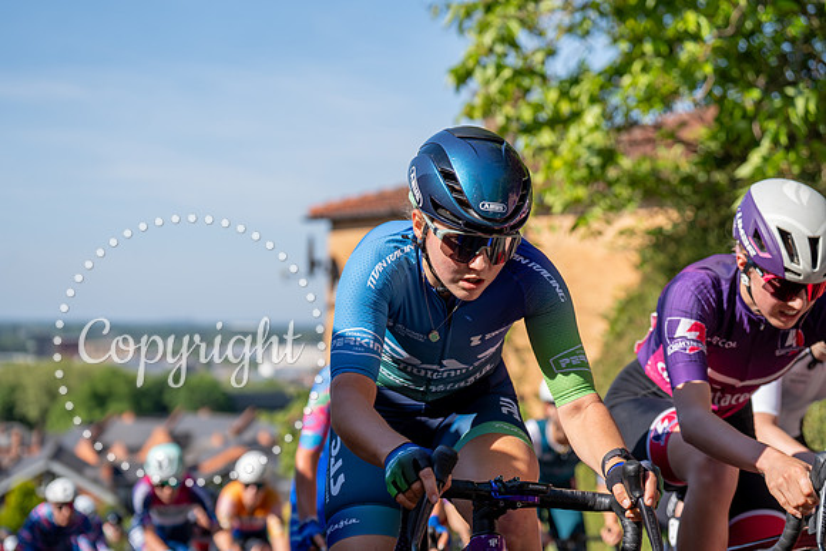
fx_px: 1606
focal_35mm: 70
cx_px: 413
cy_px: 276
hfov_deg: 28.8
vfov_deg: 19.5
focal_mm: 70
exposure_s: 1/1000
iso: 100
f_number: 3.5
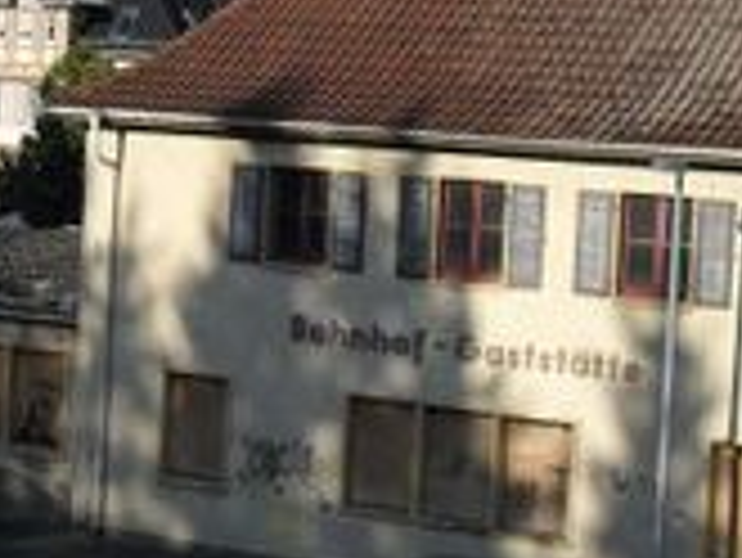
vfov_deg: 12.3
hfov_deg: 16.3
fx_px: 2596
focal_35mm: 121
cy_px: 202
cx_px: 301
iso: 100
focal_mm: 8.8
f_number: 11.1
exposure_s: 1/125
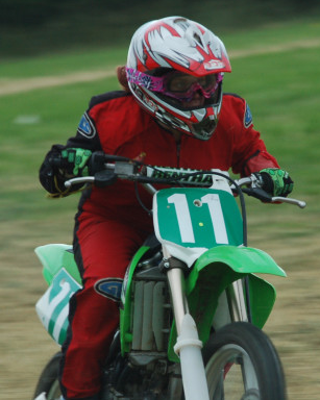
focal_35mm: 586
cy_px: 275
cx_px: 225
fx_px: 6940
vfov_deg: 3.3
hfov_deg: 2.6
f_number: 8
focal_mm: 200
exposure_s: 1/125
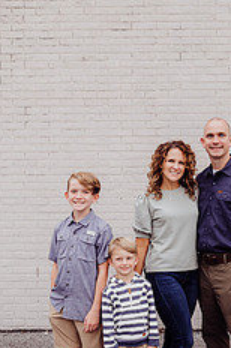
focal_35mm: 61
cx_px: 180
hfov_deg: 21.9
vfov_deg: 32.9
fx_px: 589
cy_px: 191
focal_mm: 24
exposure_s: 1/200
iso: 200
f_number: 2.5
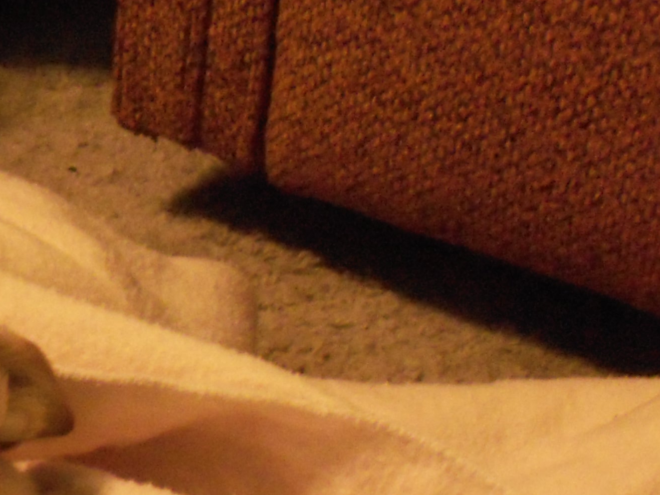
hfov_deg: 17.9
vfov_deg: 13.6
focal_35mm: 105
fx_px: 2002
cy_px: 621
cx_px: -101
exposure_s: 1/20
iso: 400
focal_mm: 6.3
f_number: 3
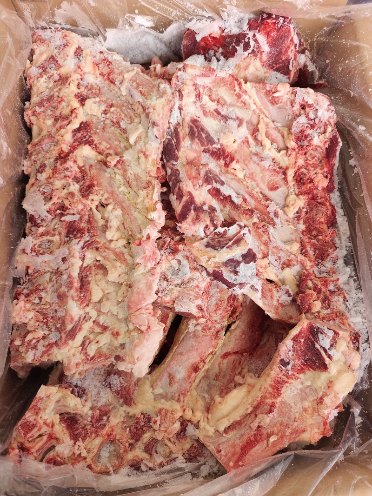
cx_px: 186
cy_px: 248
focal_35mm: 23
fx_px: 330
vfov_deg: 73.9
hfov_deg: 58.9
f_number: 1.57
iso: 50
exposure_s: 1/176
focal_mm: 6.51
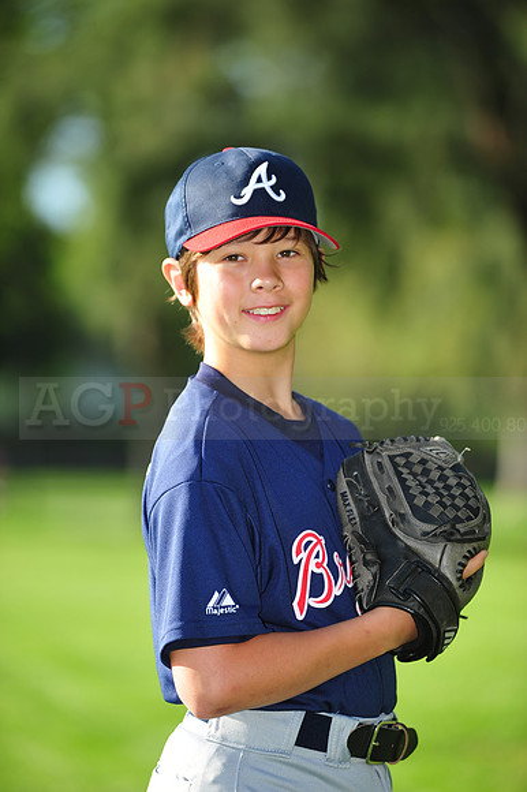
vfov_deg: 10.3
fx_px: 4397
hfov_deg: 6.9
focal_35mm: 200
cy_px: 396
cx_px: 264
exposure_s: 1/640
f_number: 4
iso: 200
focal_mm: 200
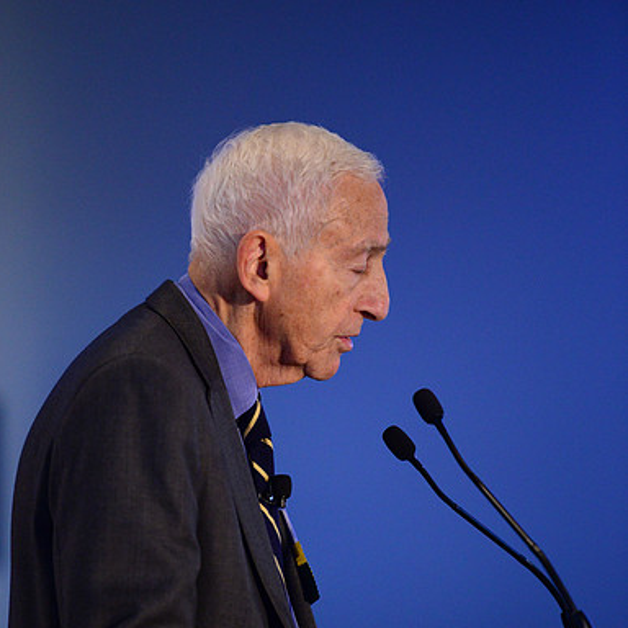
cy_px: 448
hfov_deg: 6.8
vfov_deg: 6.8
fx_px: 5275
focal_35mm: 257
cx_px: 313
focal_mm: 200
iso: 4000
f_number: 2.8
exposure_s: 1/200
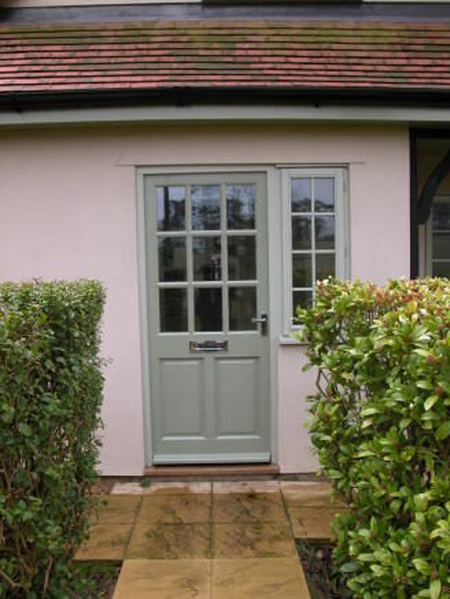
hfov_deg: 40.7
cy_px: 300
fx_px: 606
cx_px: 225
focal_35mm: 35
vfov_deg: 52.6
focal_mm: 8.9
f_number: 3.5
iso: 100
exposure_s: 1/119
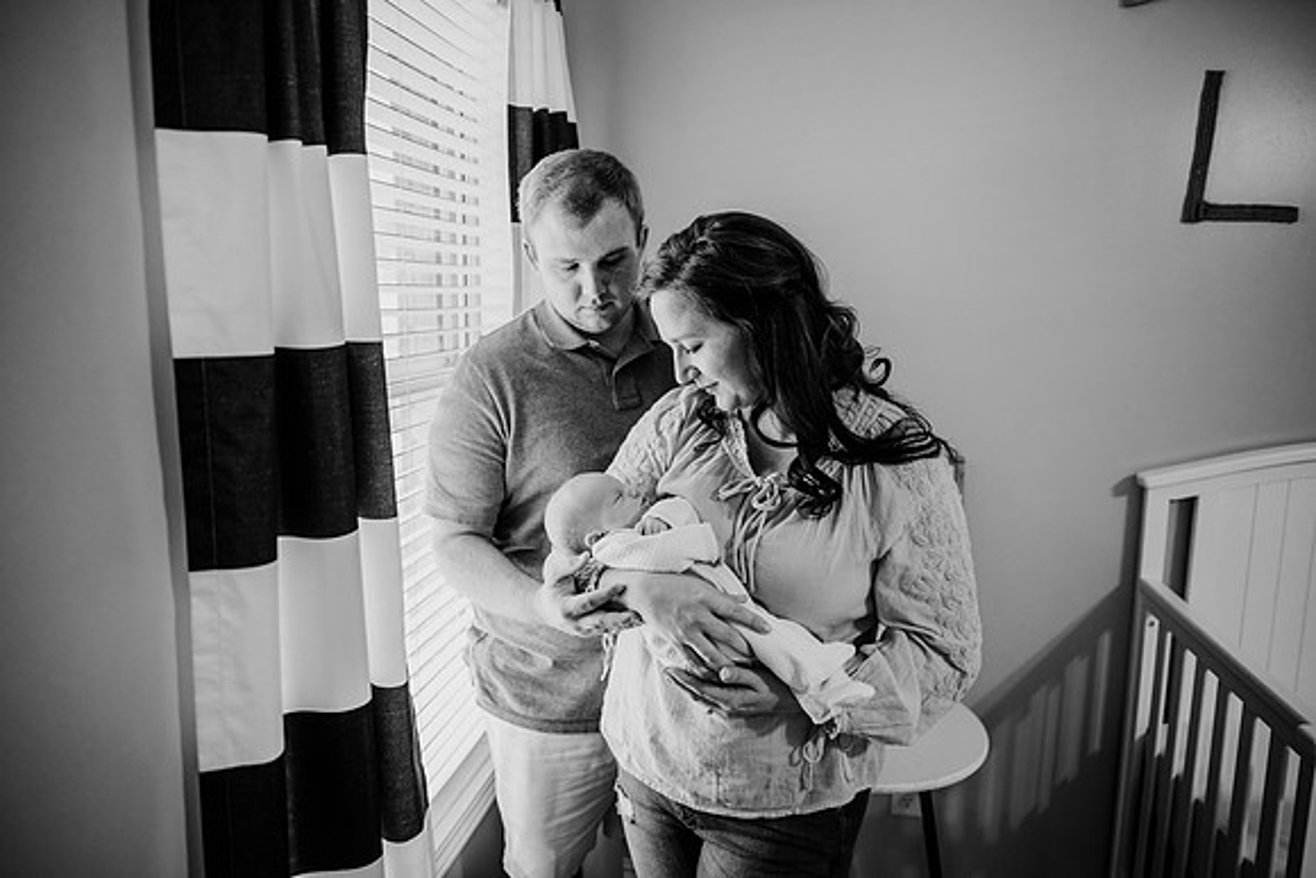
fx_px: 877
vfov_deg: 53.2
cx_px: 658
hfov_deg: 73.7
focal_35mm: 24
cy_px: 439
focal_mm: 24
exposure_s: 1/160
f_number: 2.2
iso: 500
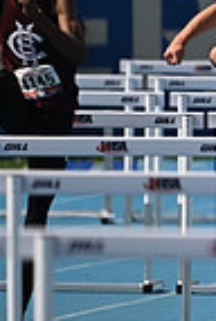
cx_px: 648
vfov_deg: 1.3
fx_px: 14500
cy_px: 51
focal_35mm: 1619
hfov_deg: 0.9
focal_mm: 400
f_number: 4.5
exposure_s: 1/2500
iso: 250
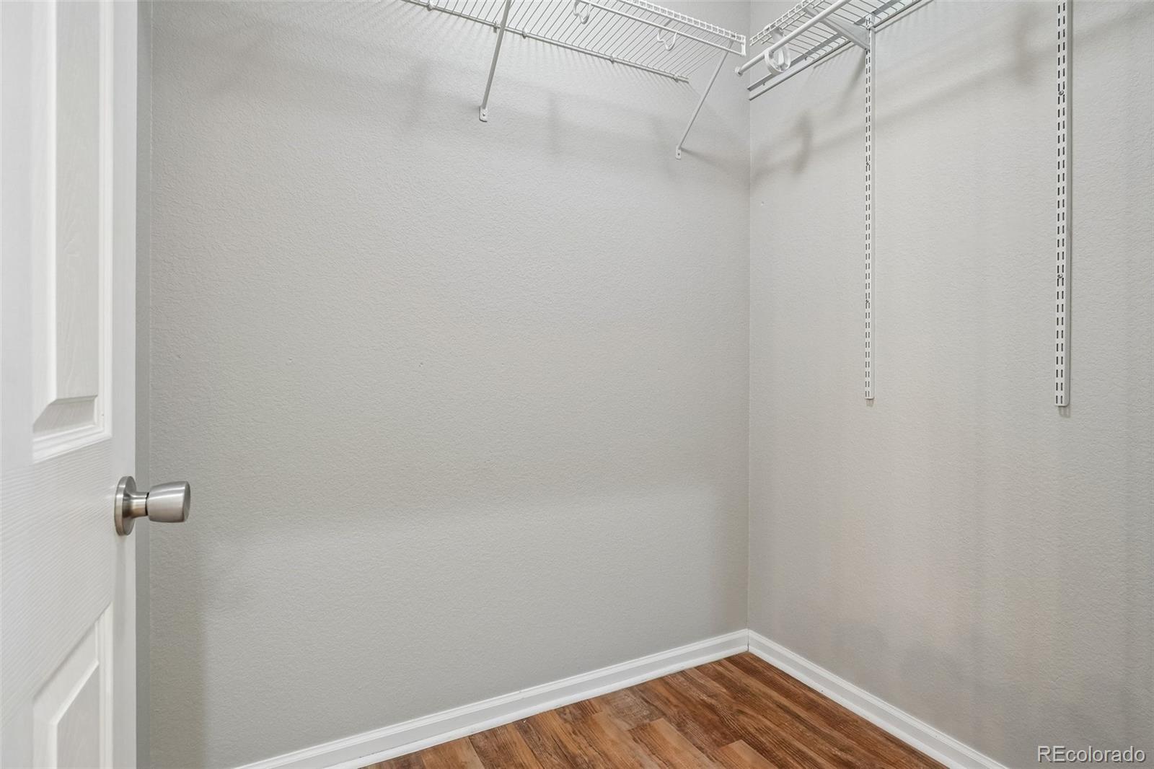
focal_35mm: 16
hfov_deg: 95.0
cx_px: 577
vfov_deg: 72.0
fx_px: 529
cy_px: 384
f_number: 8
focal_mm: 11
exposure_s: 1/8
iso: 500
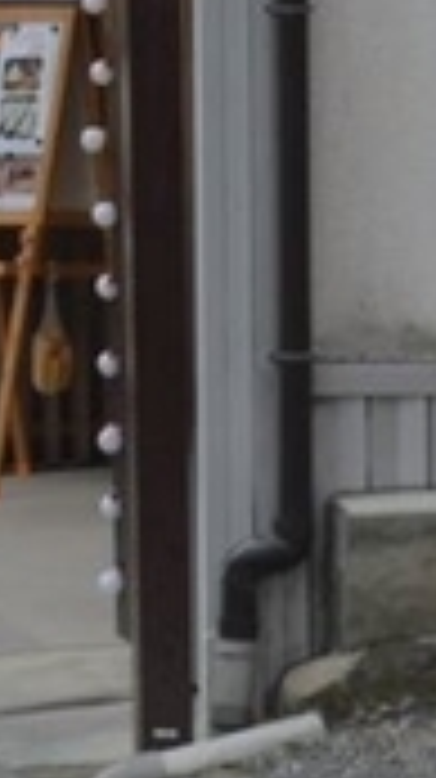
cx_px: -993
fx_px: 9890
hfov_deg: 2.5
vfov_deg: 4.4
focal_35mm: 480
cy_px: -935
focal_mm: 44
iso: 400
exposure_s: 1/250
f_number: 8
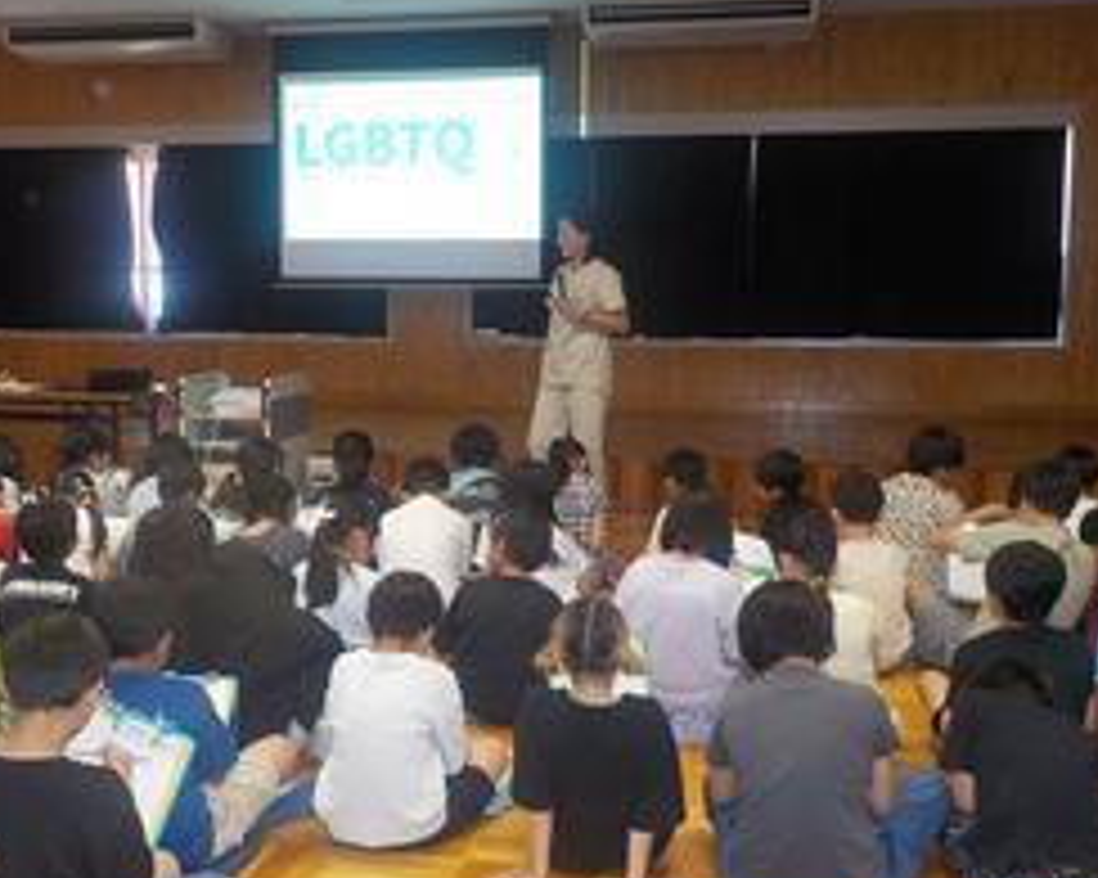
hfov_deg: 43.7
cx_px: 472
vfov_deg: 35.7
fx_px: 1364
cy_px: 453
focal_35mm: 42
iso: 320
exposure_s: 1/30
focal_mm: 4.1
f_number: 3.3
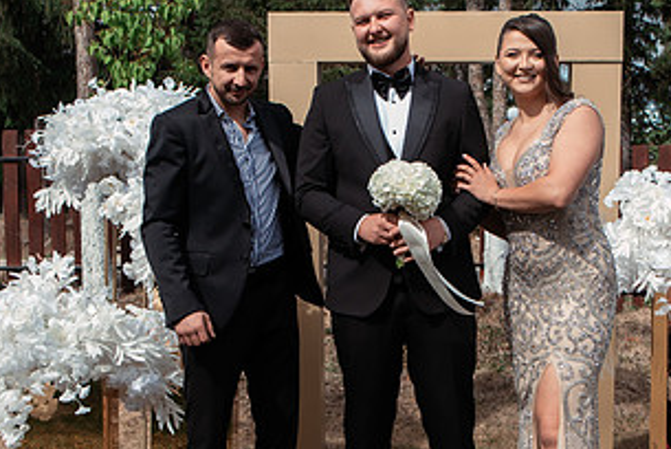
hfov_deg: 29.6
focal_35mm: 68
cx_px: 388
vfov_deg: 20.0
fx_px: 1269
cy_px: 279
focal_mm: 35
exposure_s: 1/1600
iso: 320
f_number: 5
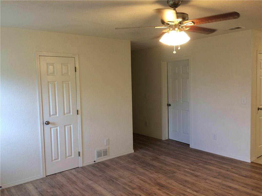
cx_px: 131
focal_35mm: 29
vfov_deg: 48.2
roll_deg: +1.9
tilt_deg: -6.8
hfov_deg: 61.7
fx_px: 219
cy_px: 98
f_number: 2.2
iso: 50
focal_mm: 4.15
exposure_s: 1/30
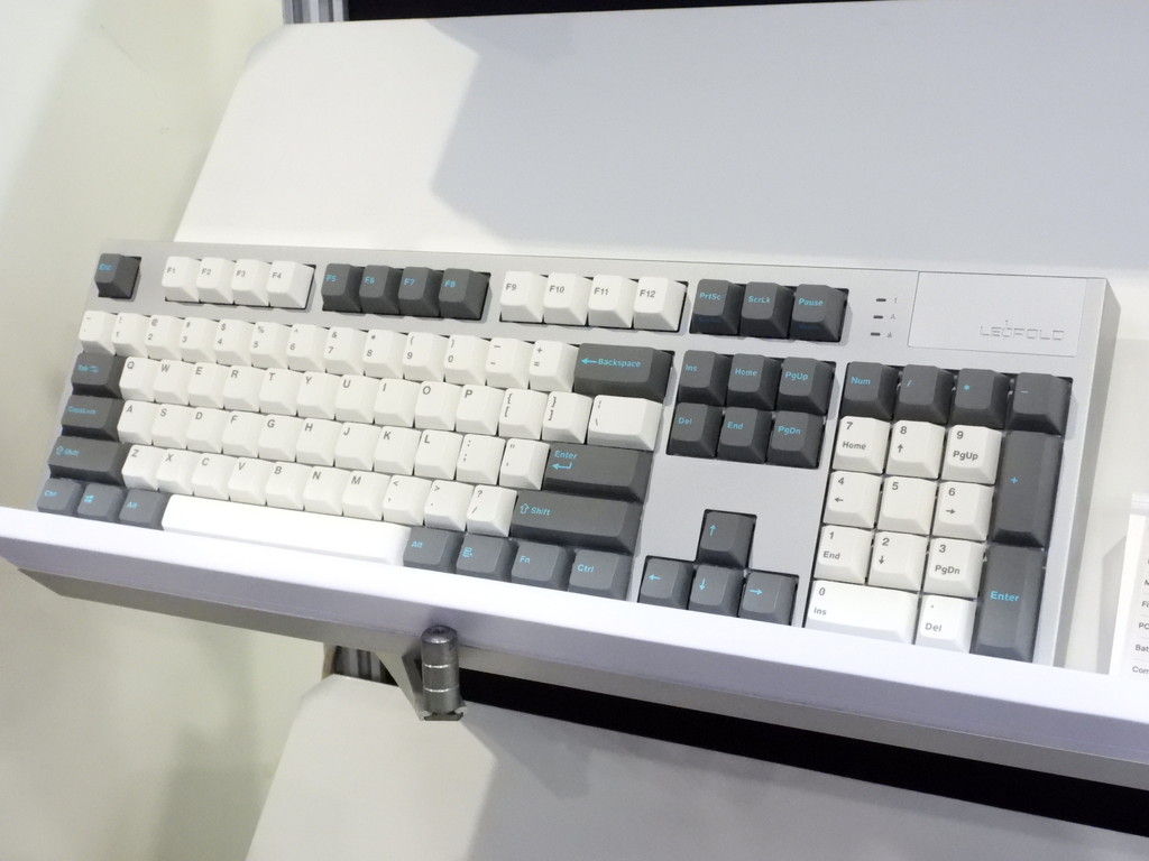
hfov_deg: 42.9
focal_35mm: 44
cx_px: 574
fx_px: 1460
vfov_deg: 32.9
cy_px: 430
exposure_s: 1/160
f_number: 4
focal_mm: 7.9
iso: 1600
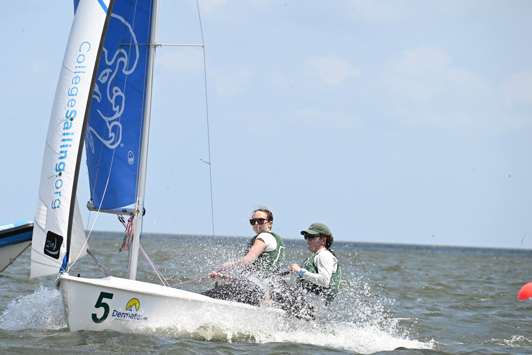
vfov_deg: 3.4
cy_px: 178
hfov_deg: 5.2
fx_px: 5911
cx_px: 266
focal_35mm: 400
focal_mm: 400
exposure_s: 1/1250
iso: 2000
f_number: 16
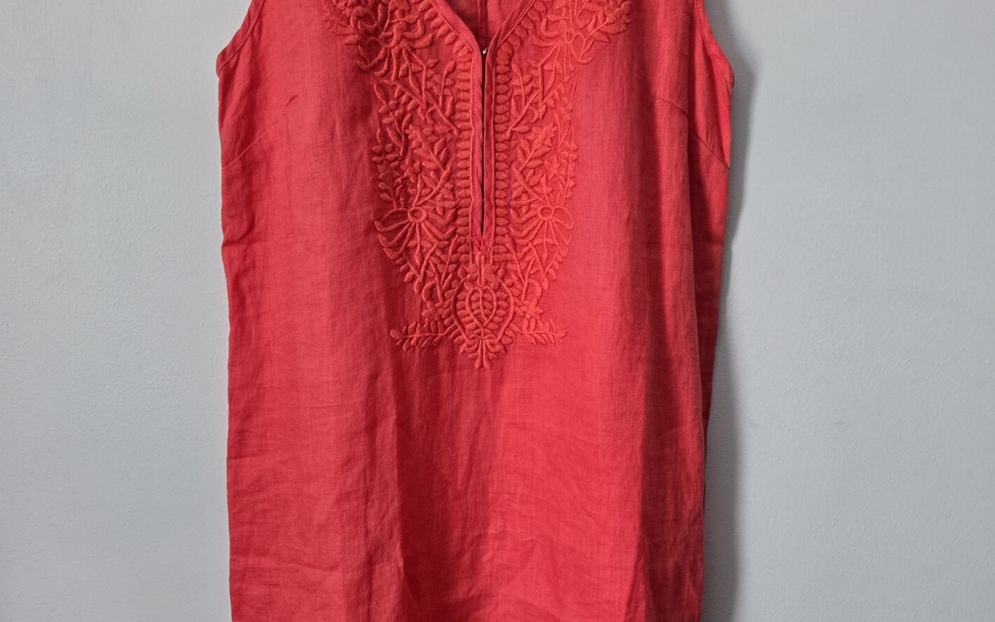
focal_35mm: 35
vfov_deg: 36.2
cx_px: 503
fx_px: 949
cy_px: 361
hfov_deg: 55.3
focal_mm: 5.4
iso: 250
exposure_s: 1/120
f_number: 1.8
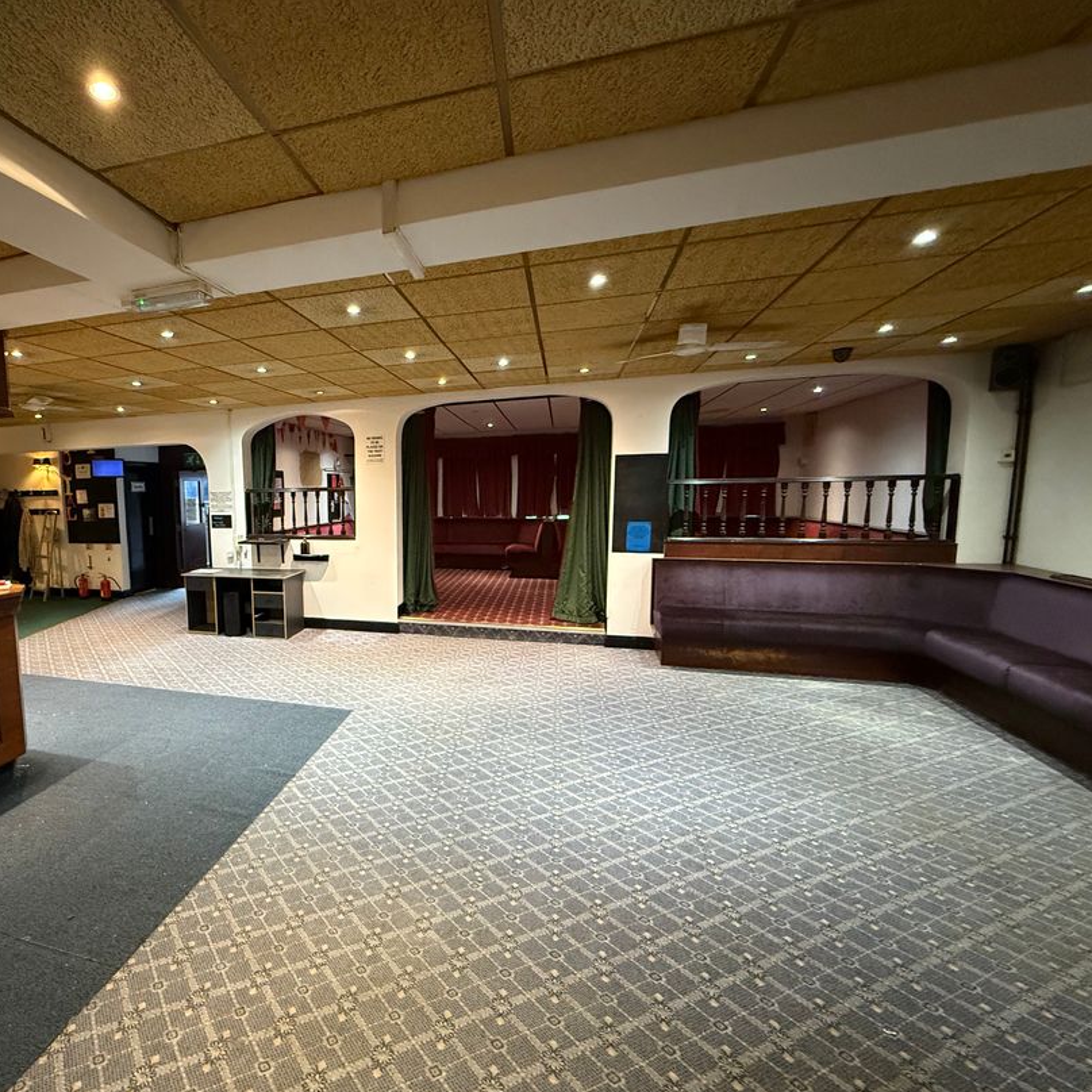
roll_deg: +1.2
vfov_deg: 84.0
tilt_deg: -6.3
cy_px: 559
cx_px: 353
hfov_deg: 80.8
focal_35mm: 17
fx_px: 607
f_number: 2.2
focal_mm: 2.22
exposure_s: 1/50
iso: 800
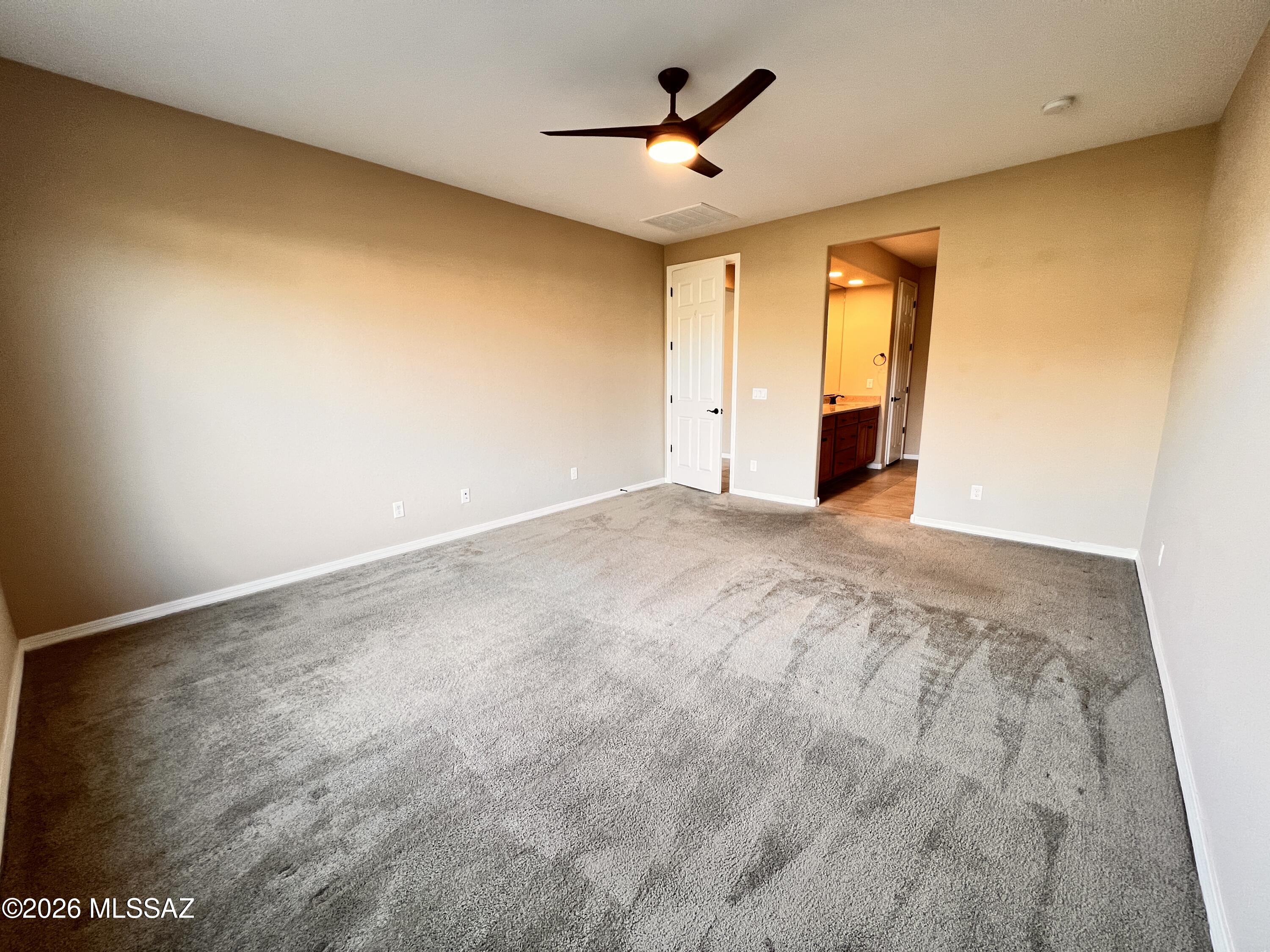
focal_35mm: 13
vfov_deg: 89.9
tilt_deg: -11.7
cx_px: 635
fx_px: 477
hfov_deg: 106.2
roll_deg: +0.7
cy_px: 476
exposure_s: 1/60
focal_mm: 1.57
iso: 125
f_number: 1.8
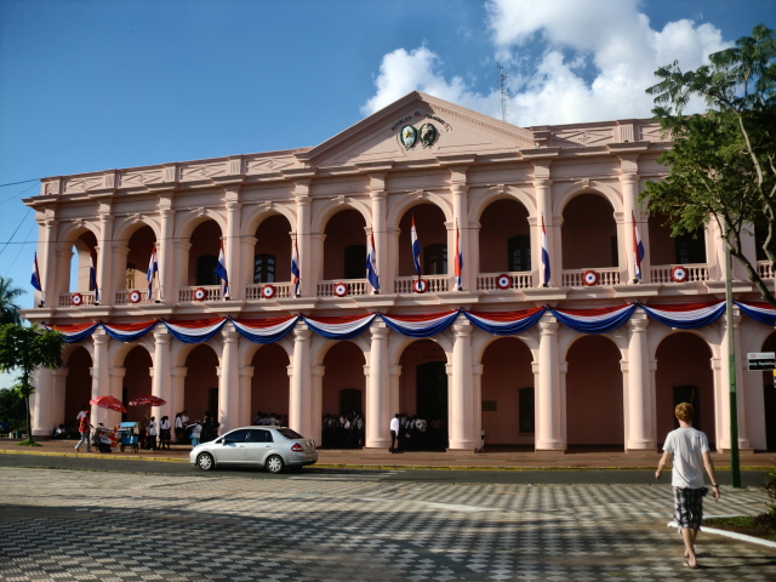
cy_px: 291
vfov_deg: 40.7
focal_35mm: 35
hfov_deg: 52.6
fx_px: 785
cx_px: 388
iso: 64
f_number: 3.1
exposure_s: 1/1000
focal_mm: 6.3
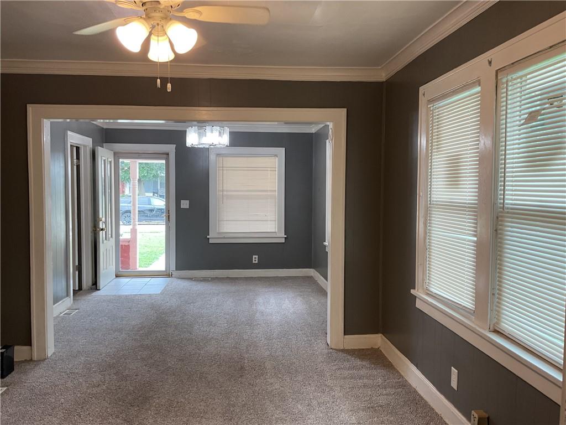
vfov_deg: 48.2
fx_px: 474
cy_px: 212
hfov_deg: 61.7
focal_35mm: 29
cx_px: 283
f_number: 1.8
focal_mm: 3
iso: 64
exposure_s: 1/120
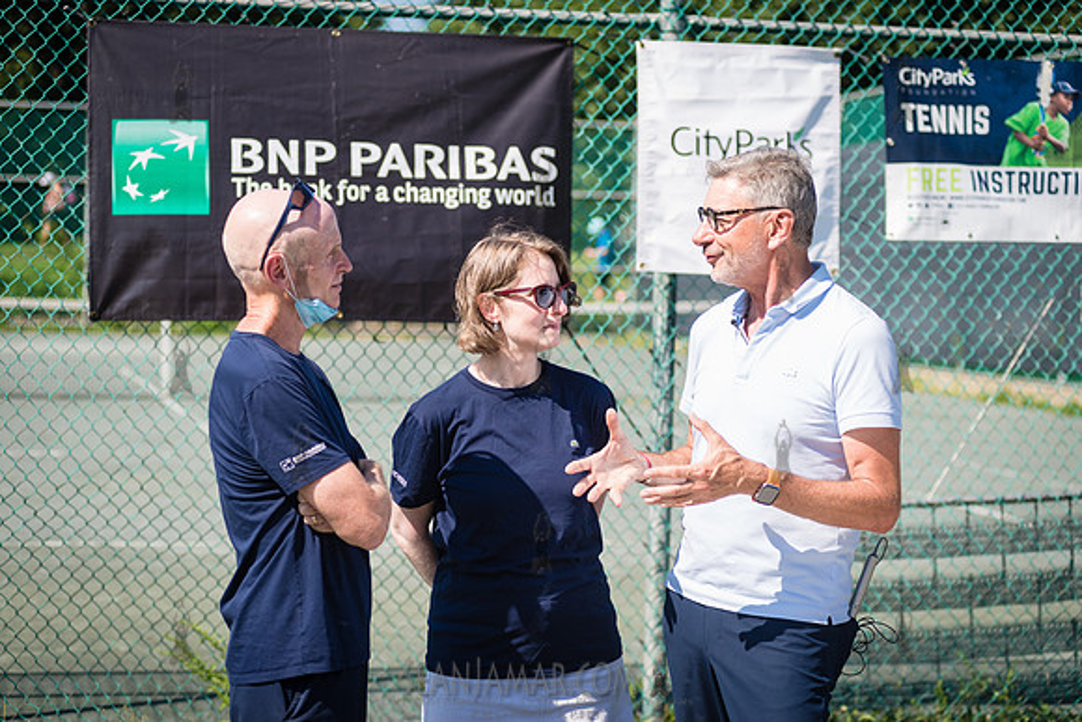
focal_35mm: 80
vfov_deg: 17.1
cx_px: 541
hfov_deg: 25.4
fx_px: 2405
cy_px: 361
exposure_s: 1/800
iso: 125
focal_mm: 80
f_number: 4.5
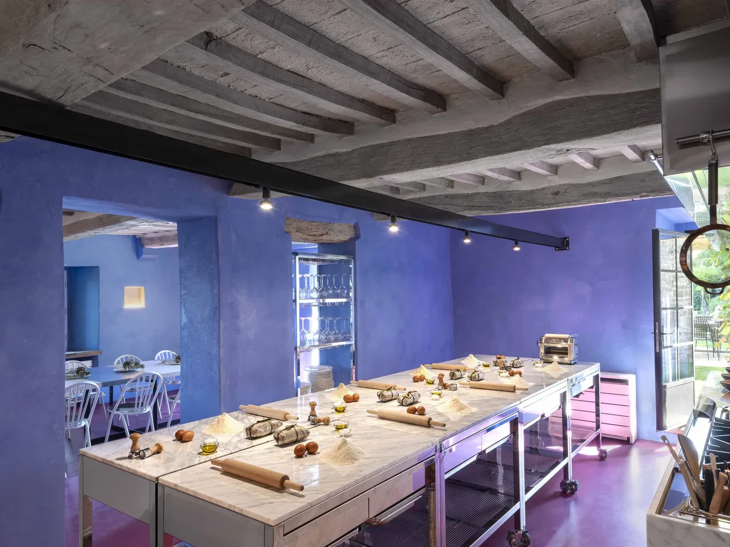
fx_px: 485
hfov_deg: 73.8
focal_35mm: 23
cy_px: 289
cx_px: 391
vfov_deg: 58.8
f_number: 13
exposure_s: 3
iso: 100
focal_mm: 19
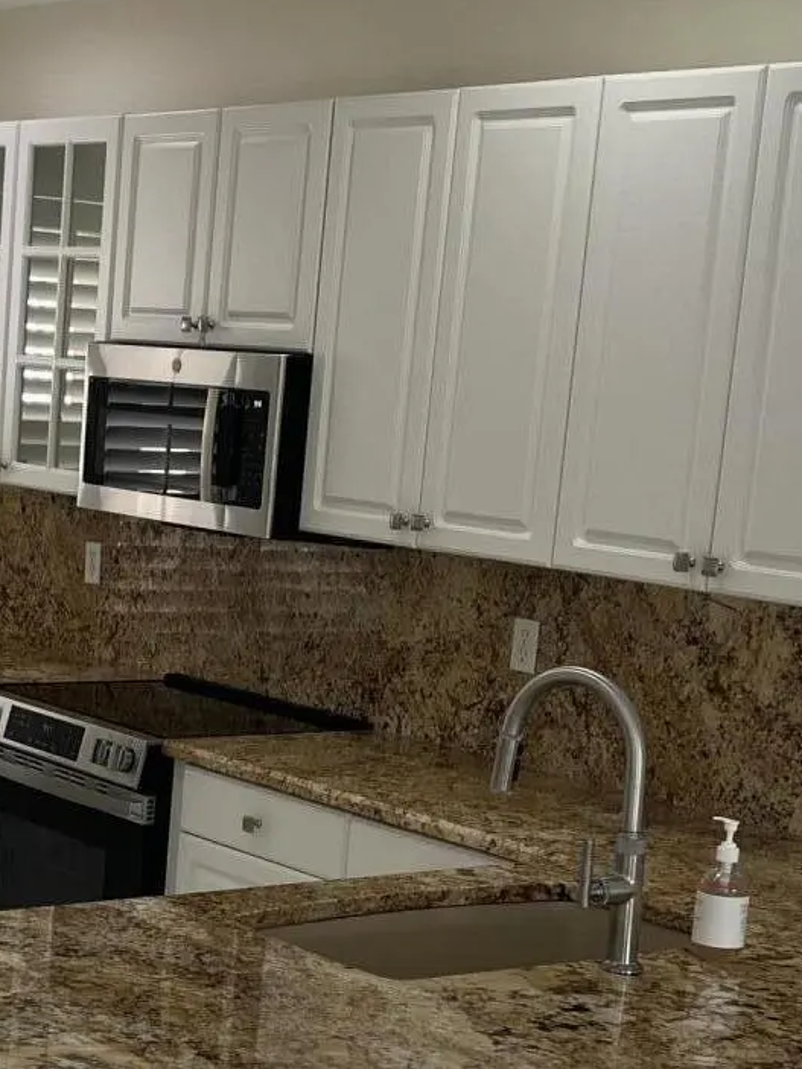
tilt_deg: -9.4
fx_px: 2287
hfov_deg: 19.6
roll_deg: -4.3
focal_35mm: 74
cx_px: 128
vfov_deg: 26.1
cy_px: 741
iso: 64
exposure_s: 1/121
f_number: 1.6
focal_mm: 5.1
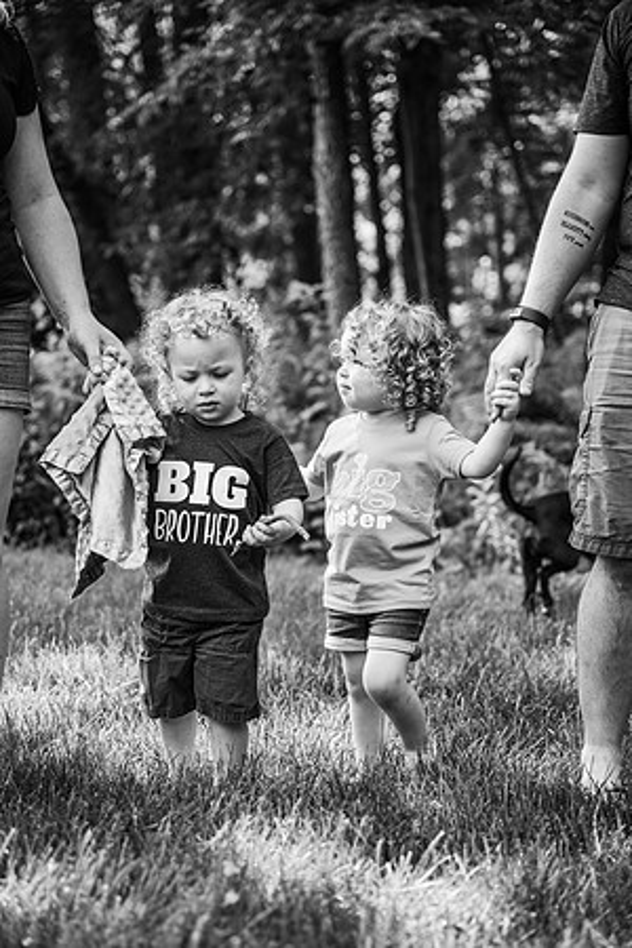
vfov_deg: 35.1
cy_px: 474
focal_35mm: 57
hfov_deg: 23.8
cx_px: 316
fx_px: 1501
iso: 320
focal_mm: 57
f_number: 2.8
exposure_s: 1/640
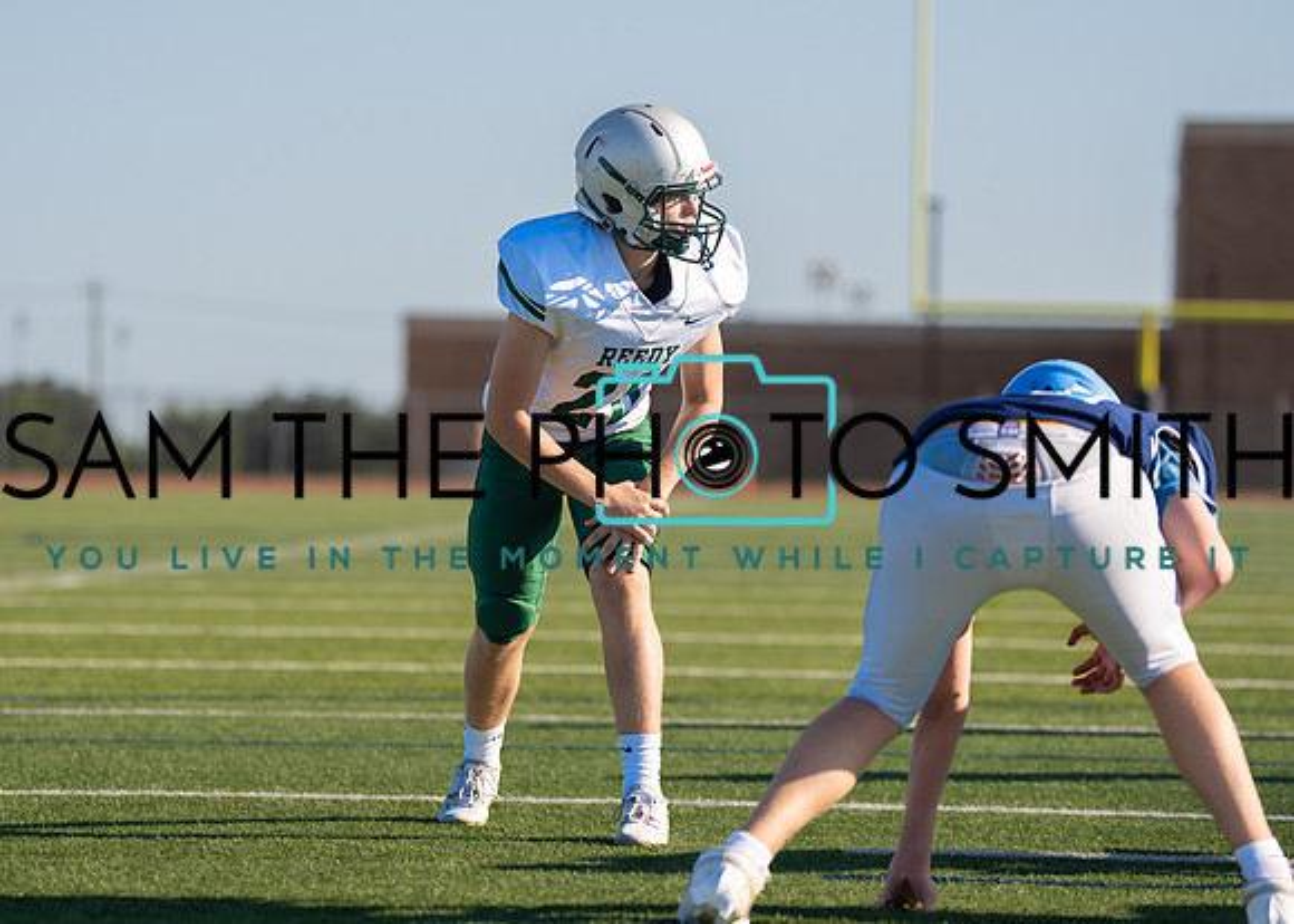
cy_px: 452
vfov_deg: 7.6
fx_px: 6971
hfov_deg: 10.6
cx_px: 556
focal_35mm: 190
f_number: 2.8
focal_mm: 137
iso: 250
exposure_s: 1/3200
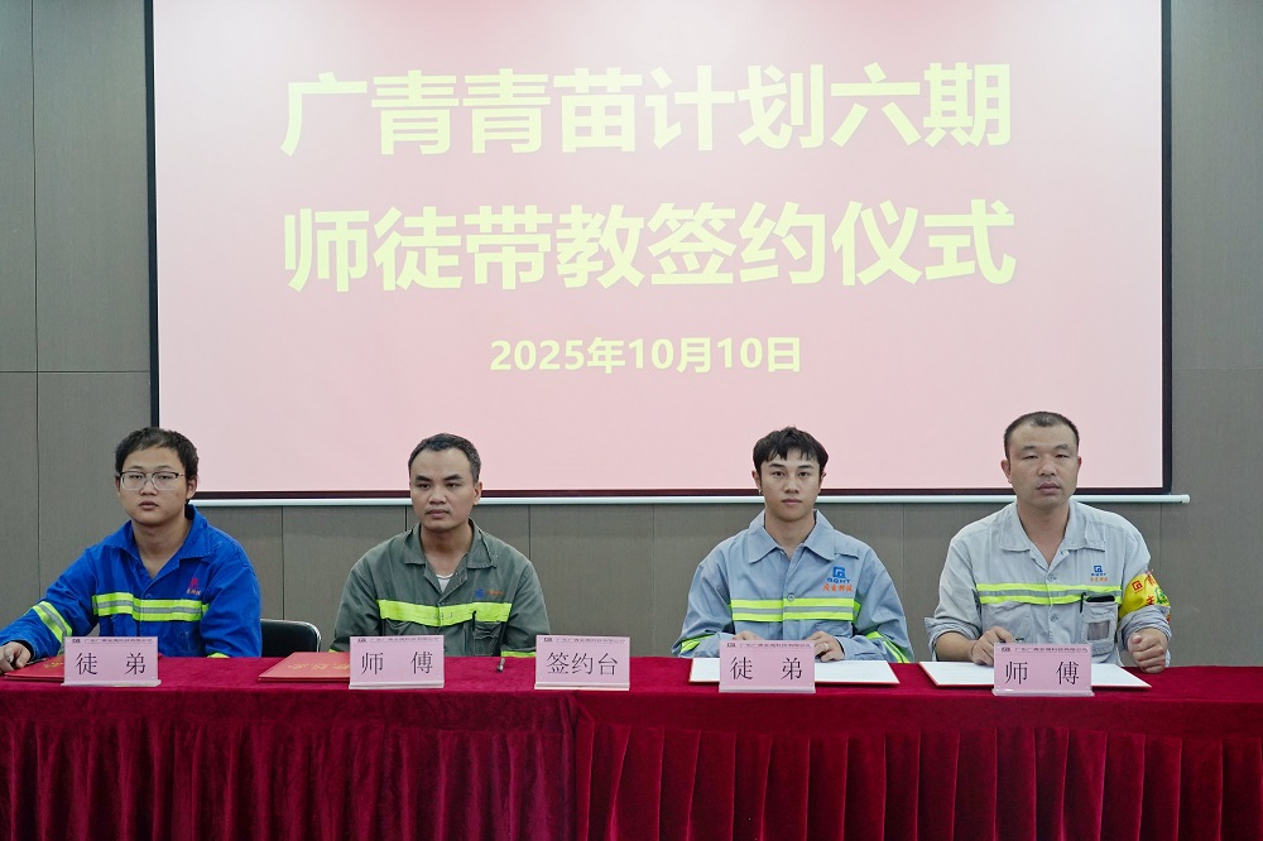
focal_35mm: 43
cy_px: 420
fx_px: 1508
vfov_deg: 31.2
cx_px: 632
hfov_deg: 45.4
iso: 3200
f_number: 5.6
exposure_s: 1/200
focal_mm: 43
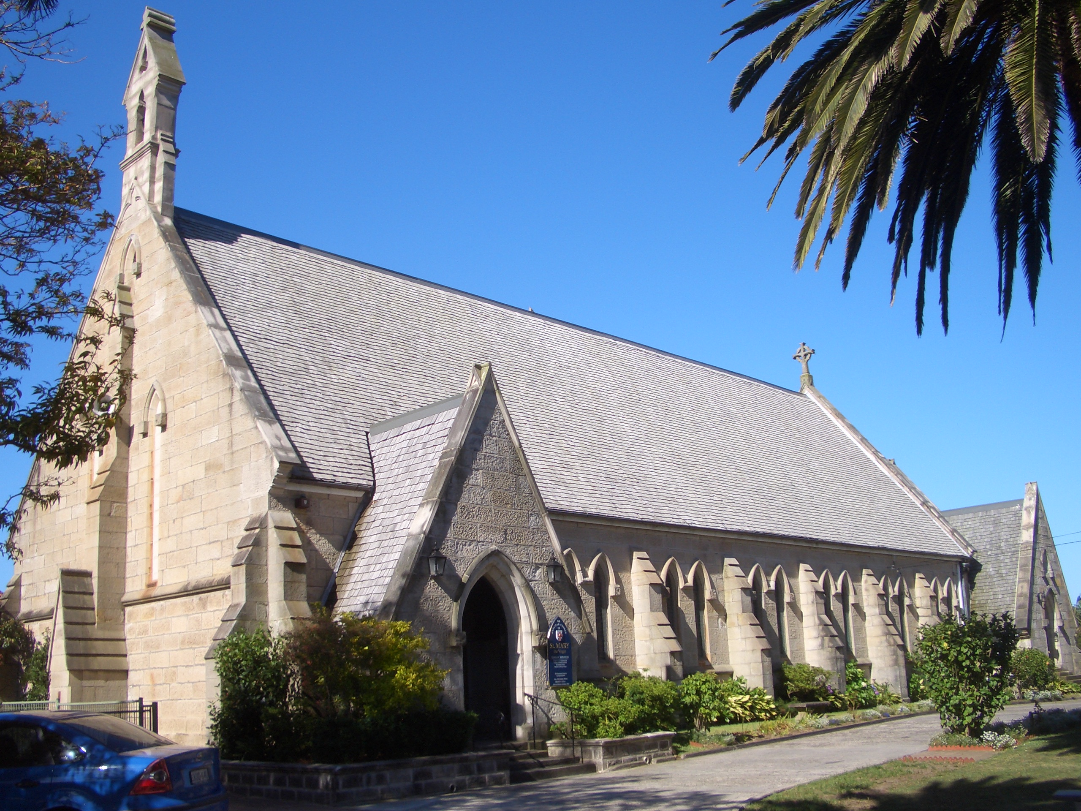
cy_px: 406
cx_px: 540
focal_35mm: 35
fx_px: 1093
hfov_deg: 52.6
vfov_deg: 40.7
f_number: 4.3
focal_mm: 5.8
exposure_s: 1/400
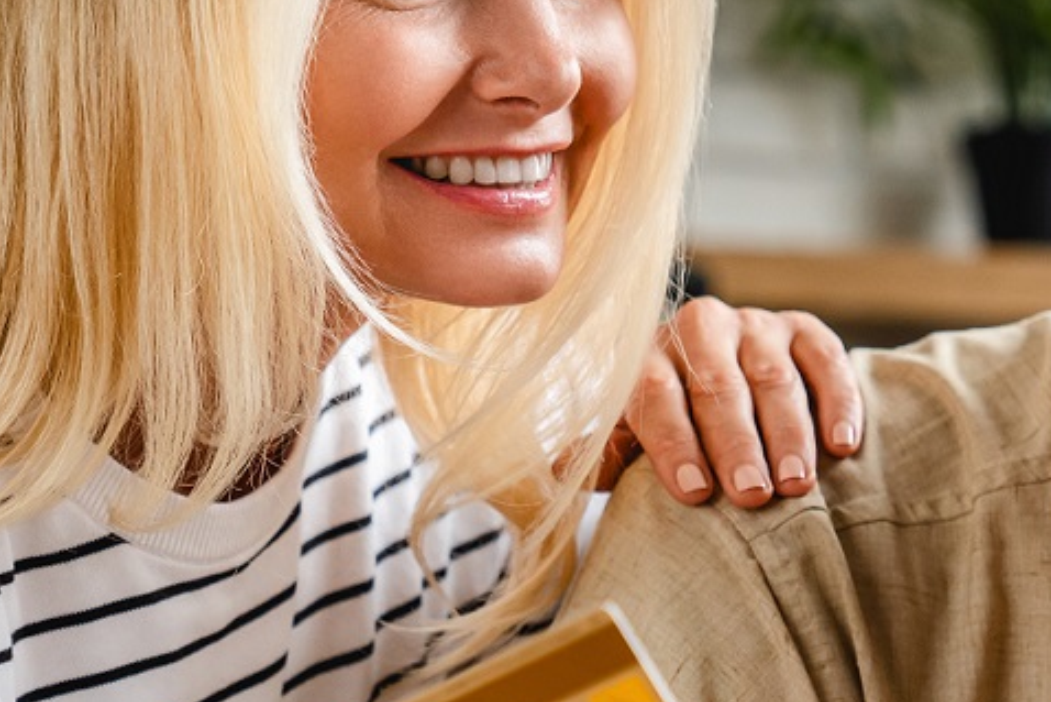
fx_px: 5986
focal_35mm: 205
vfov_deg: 6.7
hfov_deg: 10.0
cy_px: 659
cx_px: 874
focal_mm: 62
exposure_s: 1/250
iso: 800
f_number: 3.2
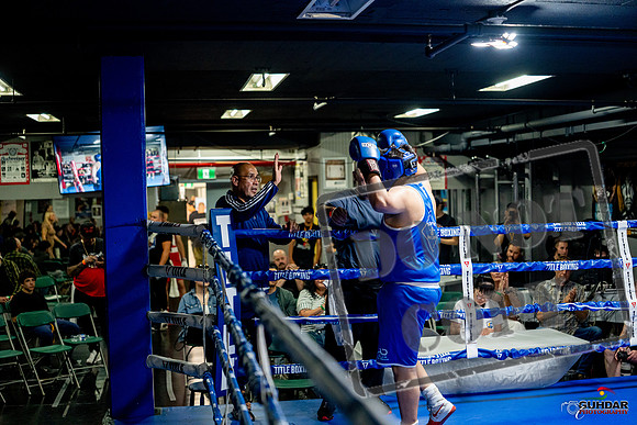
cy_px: 212
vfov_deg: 27.0
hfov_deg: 39.6
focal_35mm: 50
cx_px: 318
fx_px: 885
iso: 4000
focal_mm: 50
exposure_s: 1/1000
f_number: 2
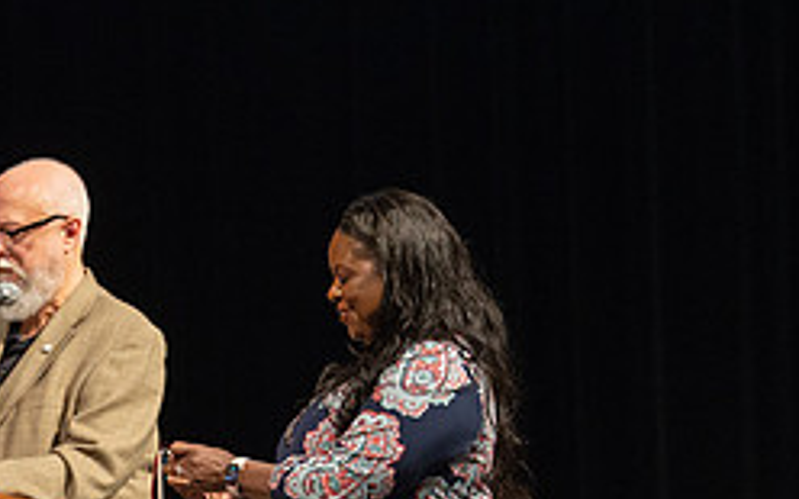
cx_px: -125
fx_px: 6903
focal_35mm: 317
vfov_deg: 4.1
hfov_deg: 6.6
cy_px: 569
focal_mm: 112
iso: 1600
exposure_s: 1/100
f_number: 4
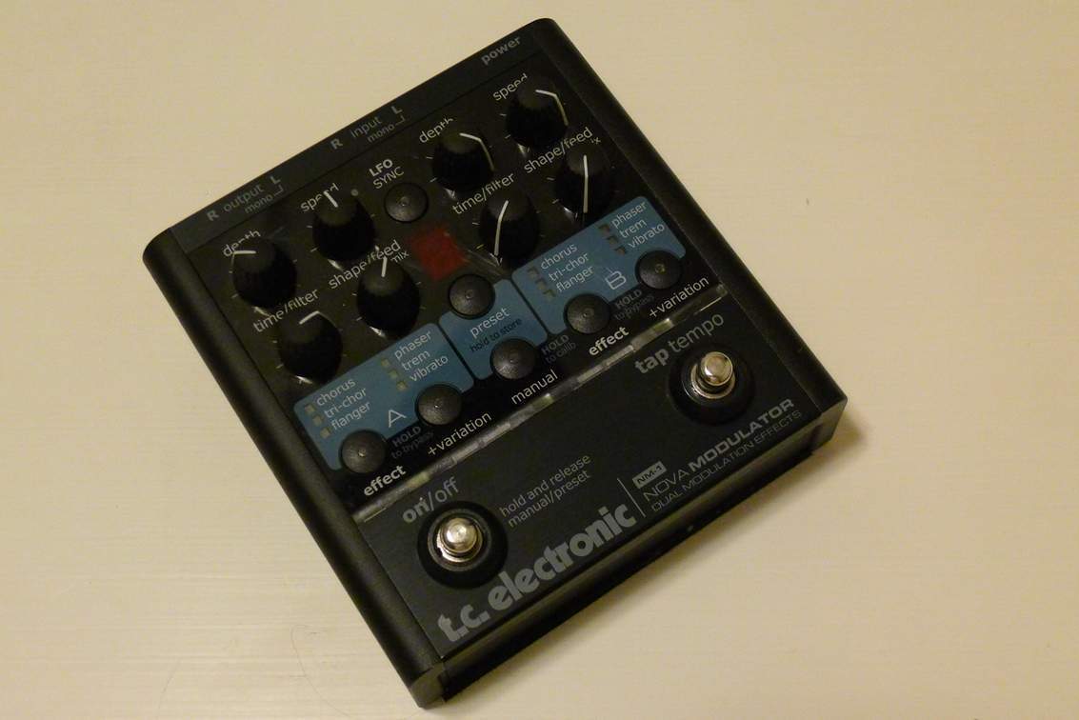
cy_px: 360
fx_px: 1499
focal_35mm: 50
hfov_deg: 39.6
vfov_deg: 27.0
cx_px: 540
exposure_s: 1/40
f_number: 2.7
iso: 800
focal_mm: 10.7
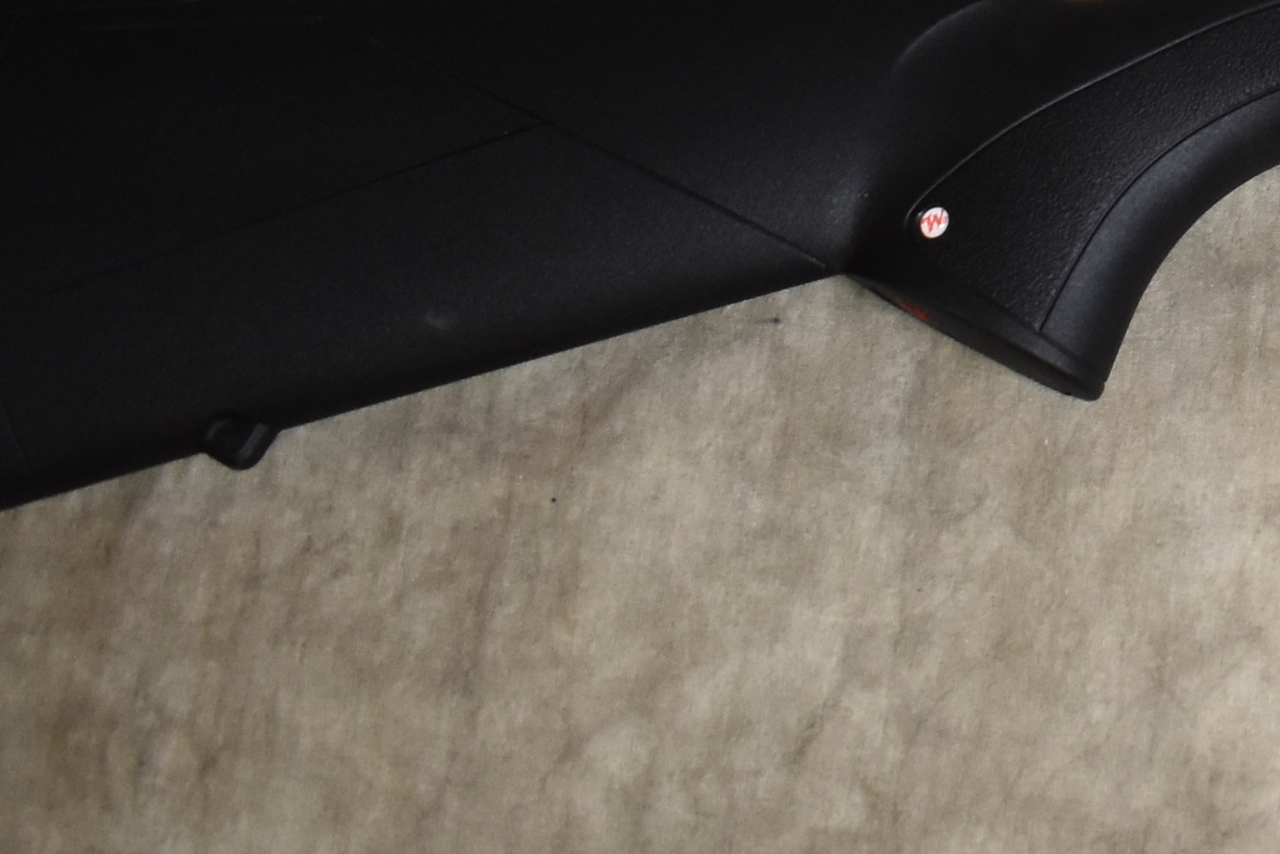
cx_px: 2100
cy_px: -262
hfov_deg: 16.6
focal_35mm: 108
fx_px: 3840
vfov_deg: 12.3
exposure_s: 1/160
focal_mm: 18
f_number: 3.5
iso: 800
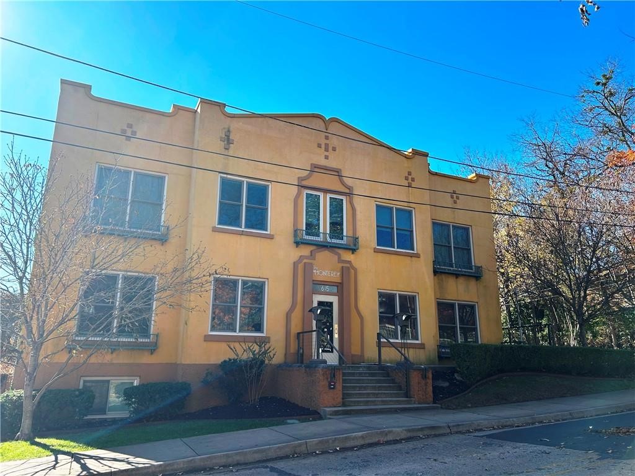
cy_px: 238
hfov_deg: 67.3
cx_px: 318
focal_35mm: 26
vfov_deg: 53.1
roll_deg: -0.1
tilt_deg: +15.5
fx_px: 477
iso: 50
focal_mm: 5.7
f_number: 1.5
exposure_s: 1/1901
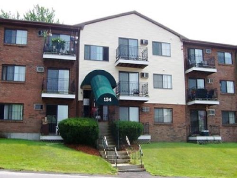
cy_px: 89
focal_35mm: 36
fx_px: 246
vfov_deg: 39.7
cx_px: 118
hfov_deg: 51.4
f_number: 4
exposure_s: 1/350
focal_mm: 5.6
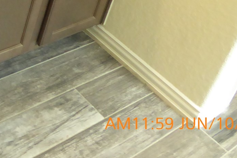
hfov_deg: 25.2
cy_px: -88
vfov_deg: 16.6
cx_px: -28
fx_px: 487
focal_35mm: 74
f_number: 3.3
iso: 400
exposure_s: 1/25
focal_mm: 4.3
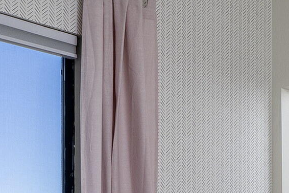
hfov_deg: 22.5
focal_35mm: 89
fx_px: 714
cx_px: 239
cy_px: 291
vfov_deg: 14.3
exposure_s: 1/100
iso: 200
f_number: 8
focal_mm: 18
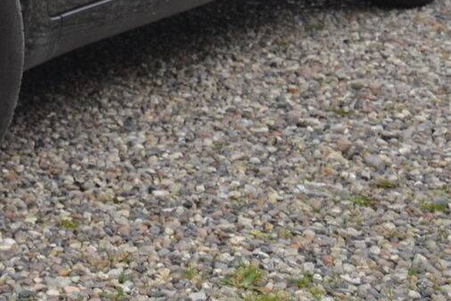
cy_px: -260
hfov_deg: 13.9
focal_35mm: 136
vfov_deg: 9.5
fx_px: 1704
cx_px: -283
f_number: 5.6
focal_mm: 24
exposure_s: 1/125
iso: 320
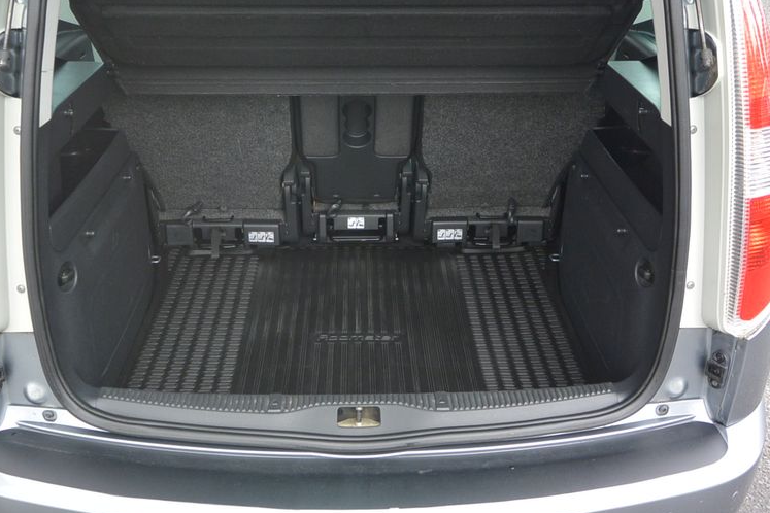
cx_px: 374
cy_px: 168
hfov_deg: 51.9
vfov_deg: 35.6
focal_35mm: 37
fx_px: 791
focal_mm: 10
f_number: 3.5
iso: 200
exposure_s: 1/200
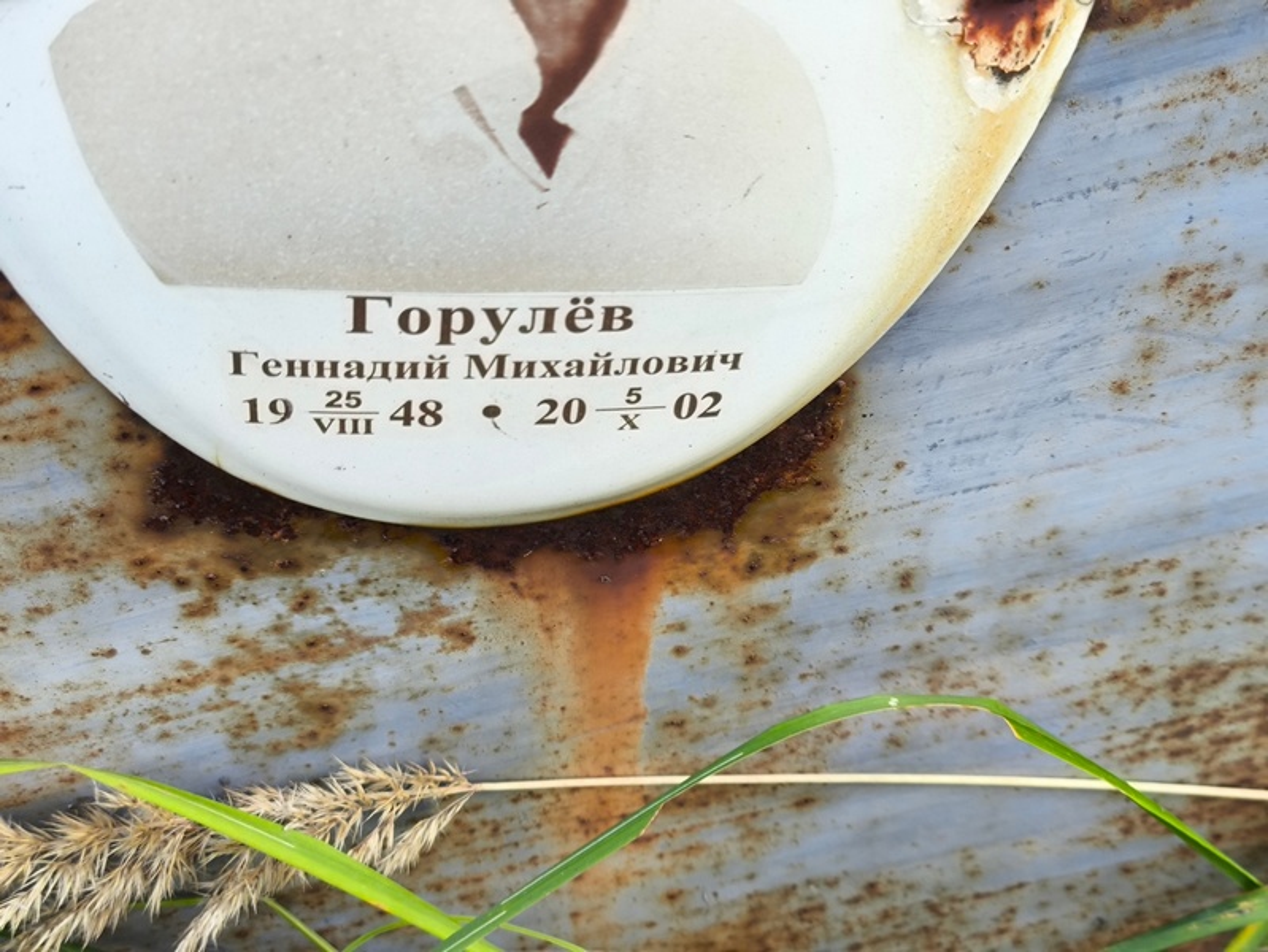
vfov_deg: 29.1
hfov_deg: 38.2
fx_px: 1832
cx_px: 634
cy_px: 476
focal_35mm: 50
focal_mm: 4.71
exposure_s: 1/120
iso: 80
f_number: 1.7
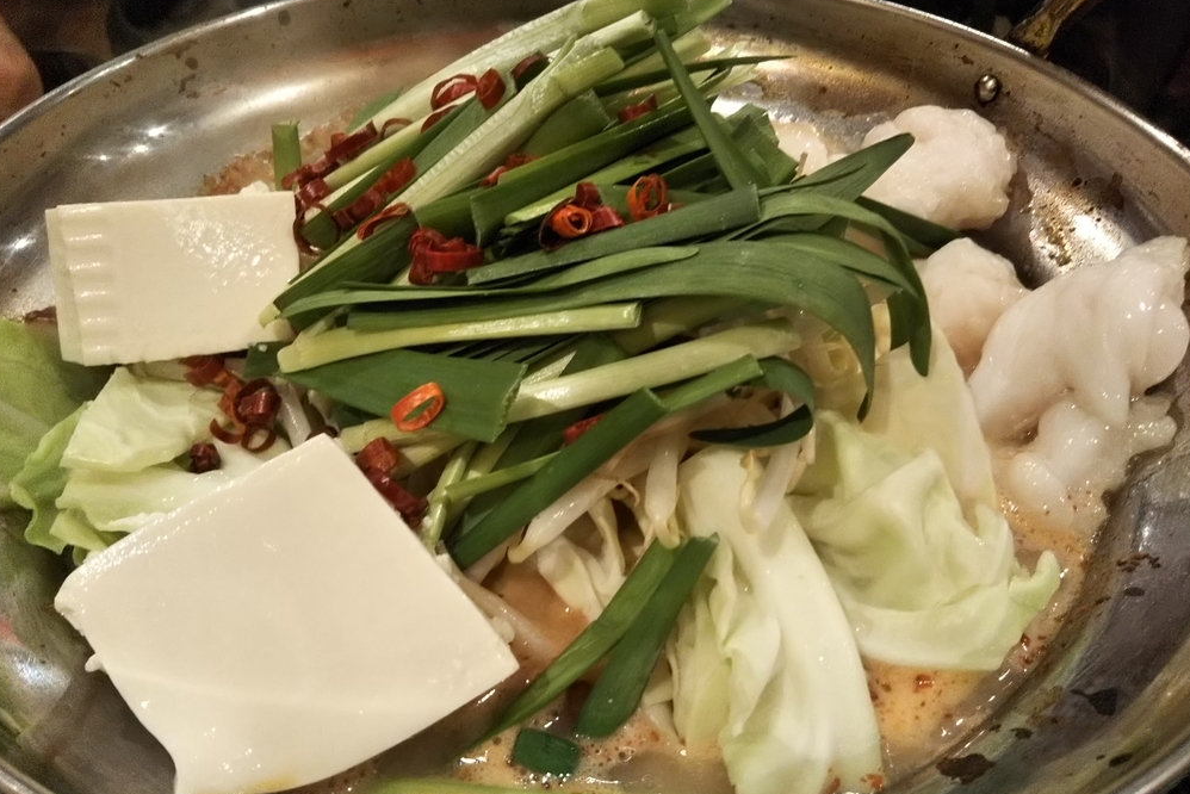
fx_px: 1058
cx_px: 597
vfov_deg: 41.1
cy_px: 411
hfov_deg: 58.7
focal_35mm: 32
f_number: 2.2
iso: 160
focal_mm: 4
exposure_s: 1/30
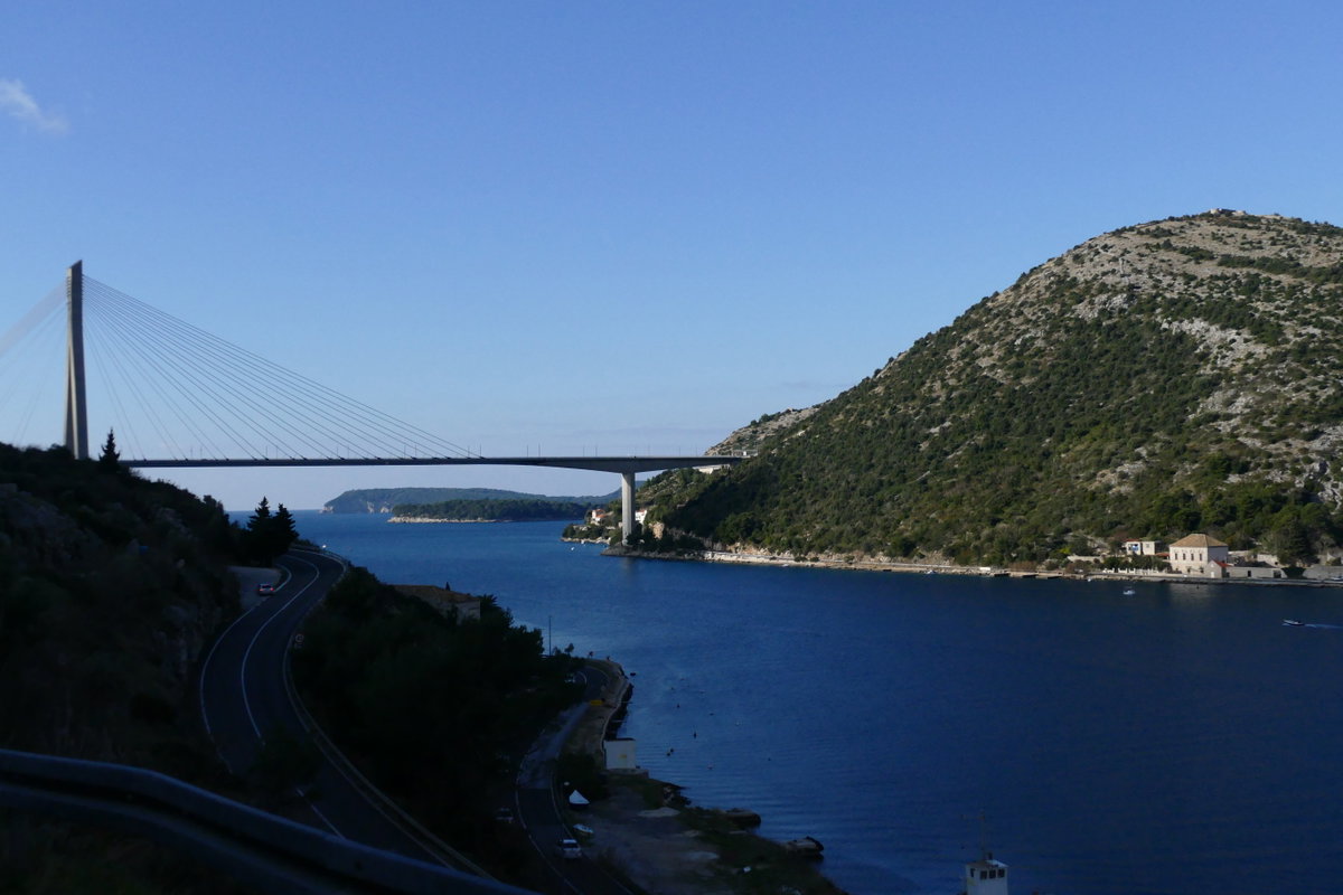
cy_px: 448
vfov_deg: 29.2
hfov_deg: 42.7
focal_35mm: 46
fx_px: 1716
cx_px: 672
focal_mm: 16.74
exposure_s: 1/13000
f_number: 3.2
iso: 800
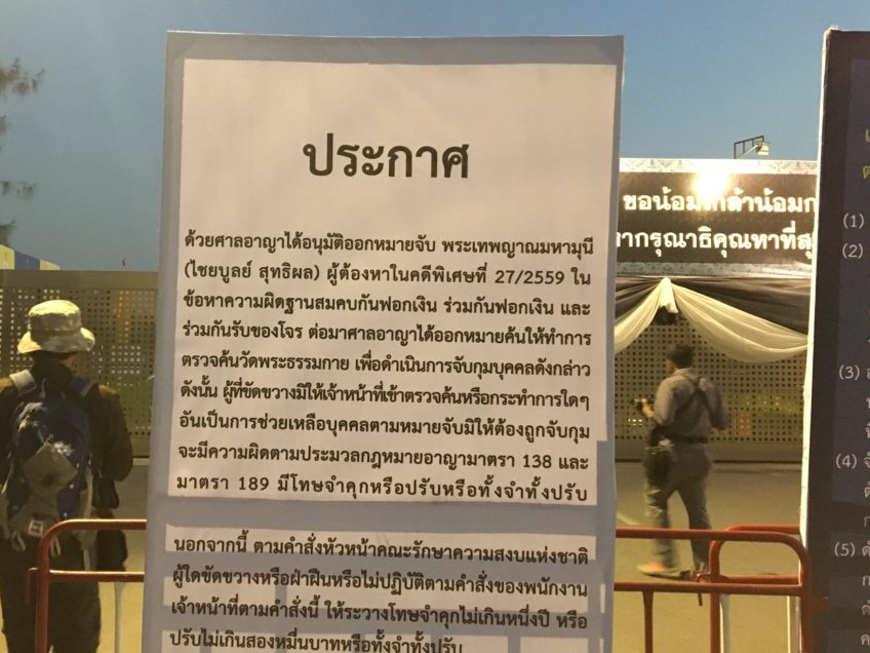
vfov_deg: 40.7
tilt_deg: +3.4
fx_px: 880
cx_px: 370
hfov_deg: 52.4
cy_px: 335
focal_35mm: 35
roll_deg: +0.1
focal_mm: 4.15
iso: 320
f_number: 2.2
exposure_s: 1/17
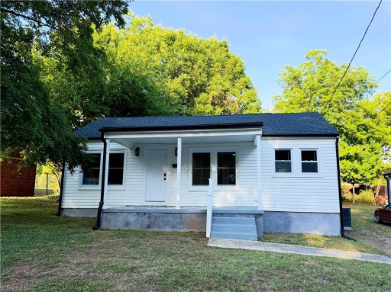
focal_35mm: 24
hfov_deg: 71.6
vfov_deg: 56.7
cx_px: 196
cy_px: 146
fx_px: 271
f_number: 1.78
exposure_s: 1/992
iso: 100
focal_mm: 6.76
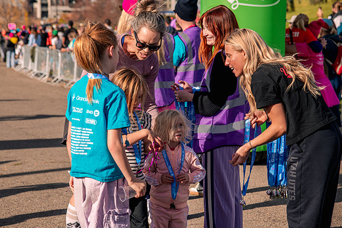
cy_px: 108
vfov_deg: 14.4
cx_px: 156
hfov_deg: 21.5
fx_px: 902
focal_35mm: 95
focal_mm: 85
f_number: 5.6
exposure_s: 1/800
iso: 200
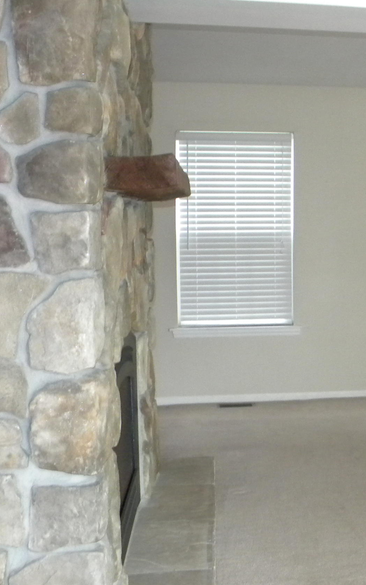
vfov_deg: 38.1
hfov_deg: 22.3
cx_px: 456
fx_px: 846
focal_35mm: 53
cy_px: 328
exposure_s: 1/26.1
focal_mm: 5
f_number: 3.5
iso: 400
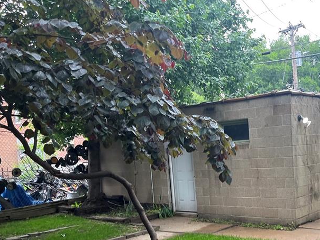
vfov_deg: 32.0
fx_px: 407
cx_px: 235
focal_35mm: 44
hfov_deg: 41.8
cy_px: 193
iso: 125
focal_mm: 5.1
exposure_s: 1/121
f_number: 1.6
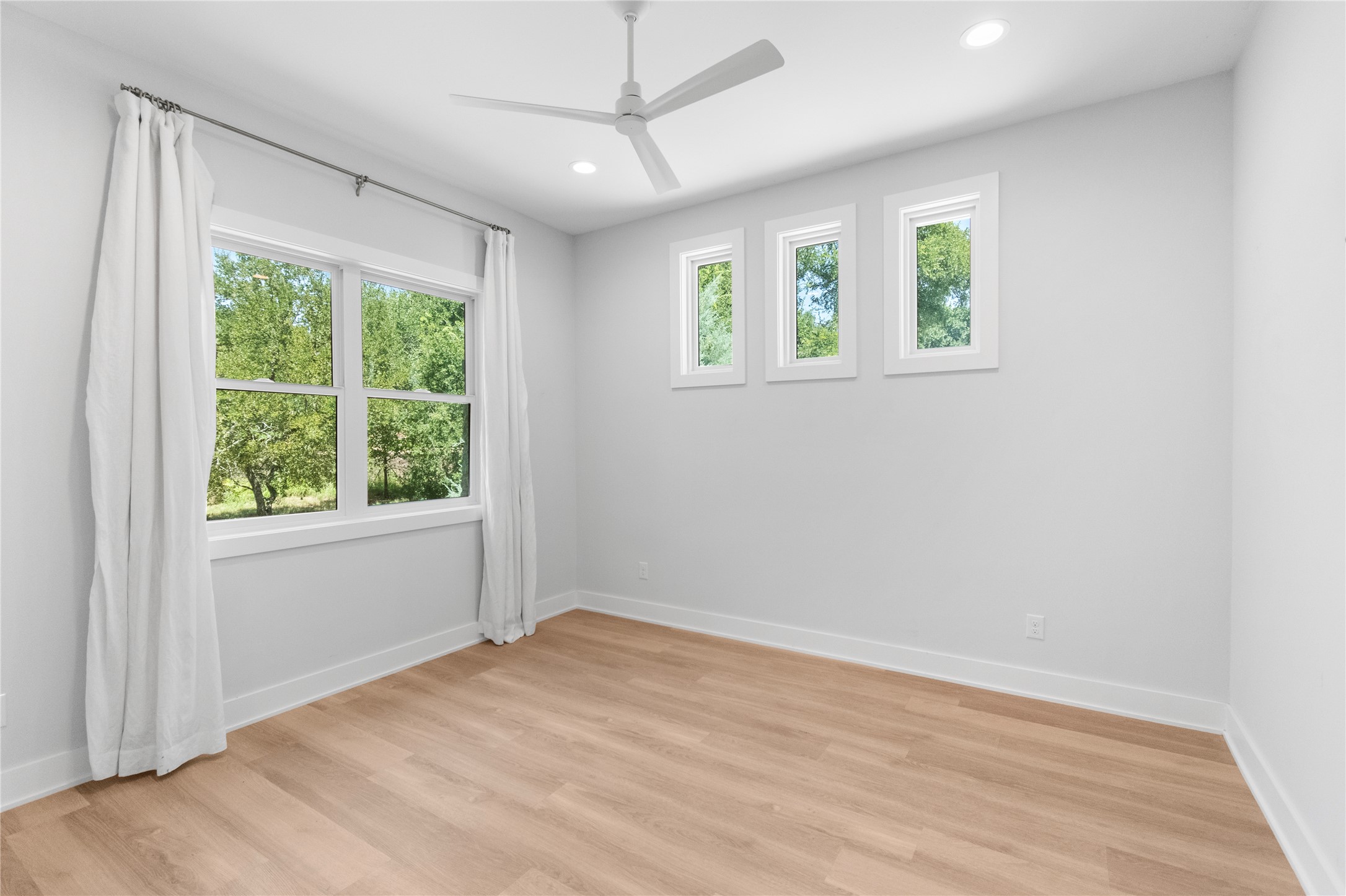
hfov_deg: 100.4
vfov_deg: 77.3
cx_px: 673
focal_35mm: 15
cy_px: 448
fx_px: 561
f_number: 4.5
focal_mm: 10
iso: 2500
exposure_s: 1/100
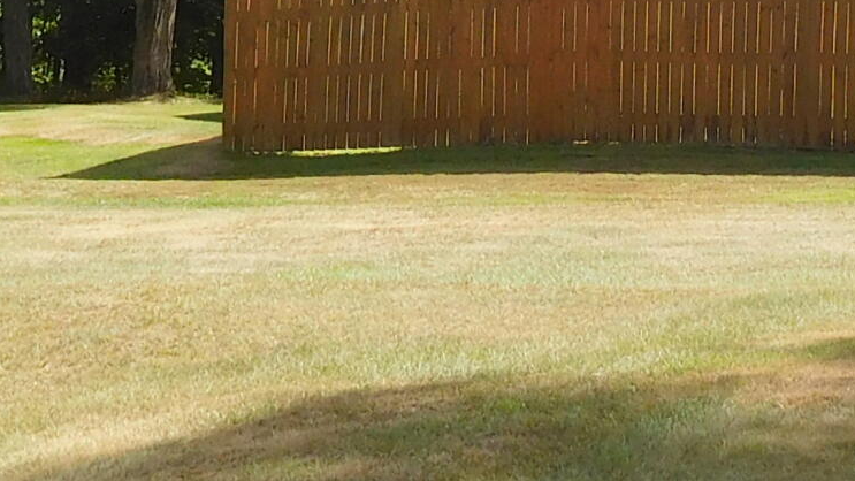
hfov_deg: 19.3
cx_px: 655
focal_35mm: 110
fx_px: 2494
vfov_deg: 10.9
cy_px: 18
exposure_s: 1/640
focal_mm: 4.5
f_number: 3.4
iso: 125
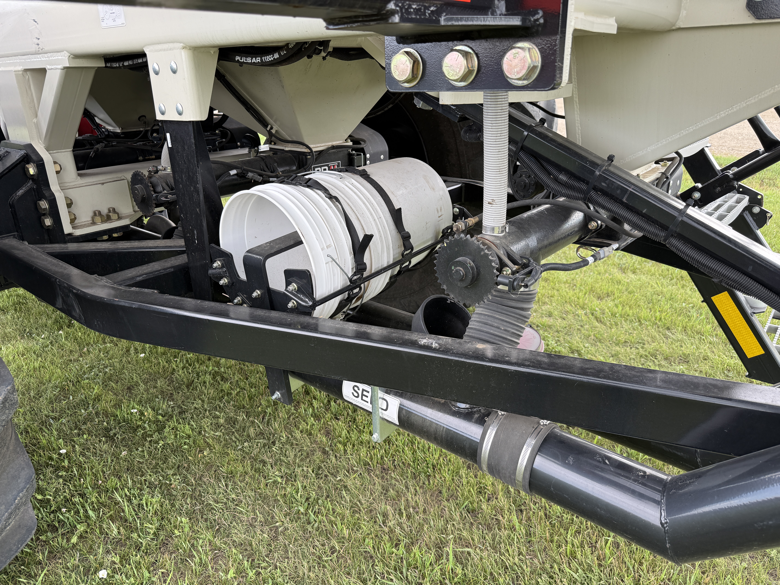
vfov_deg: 56.8
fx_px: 541
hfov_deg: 71.6
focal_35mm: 24
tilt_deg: -21.2
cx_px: 390
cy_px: 292
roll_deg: -0.1
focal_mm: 6.76
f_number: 1.78
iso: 80
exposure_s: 1/198
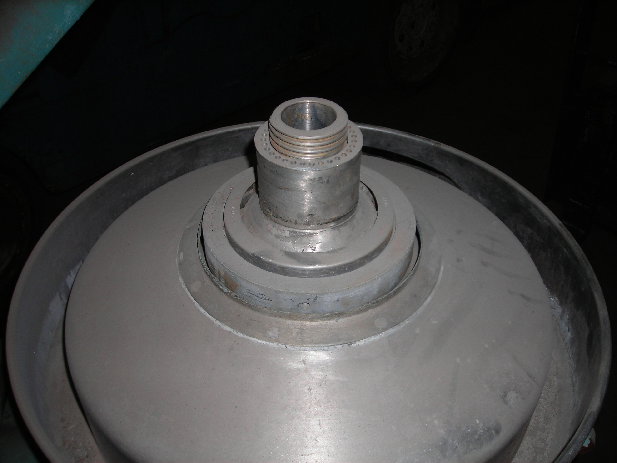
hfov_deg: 49.0
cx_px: 308
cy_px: 232
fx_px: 677
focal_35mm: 38
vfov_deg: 37.7
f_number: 3.2
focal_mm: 6.3
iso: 50
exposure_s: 1/60.1
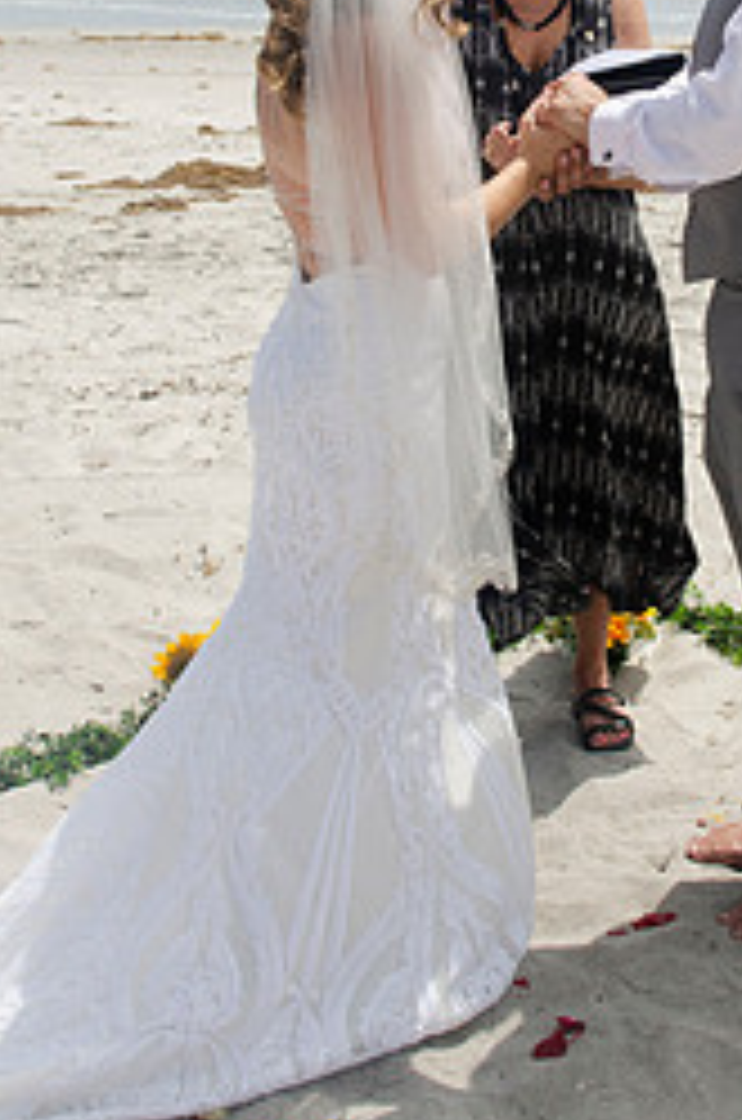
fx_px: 2018
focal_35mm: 65
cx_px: 594
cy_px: 220
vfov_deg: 30.3
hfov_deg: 20.6
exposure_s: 1/250
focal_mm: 24
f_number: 11
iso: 100
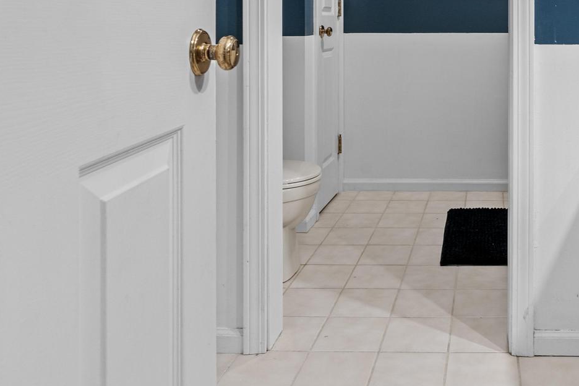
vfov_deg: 35.7
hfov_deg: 49.9
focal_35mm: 35
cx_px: 492
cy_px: 42
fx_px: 563
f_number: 9
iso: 1000
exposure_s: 1
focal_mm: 16
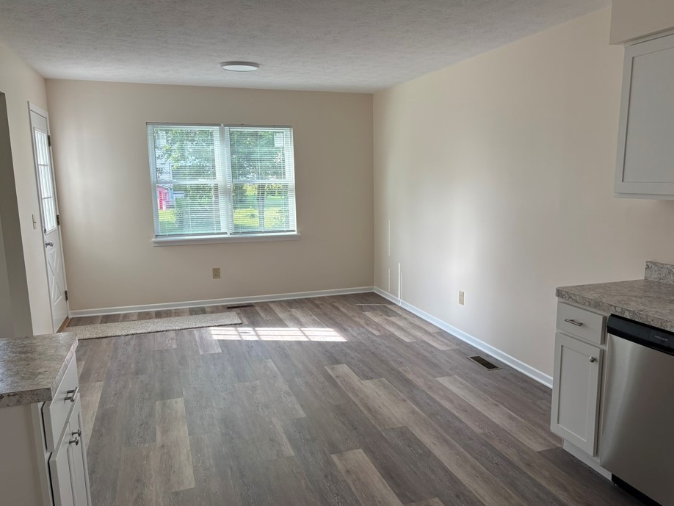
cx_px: 368
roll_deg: +0.7
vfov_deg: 48.2
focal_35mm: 29
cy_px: 273
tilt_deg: -10.8
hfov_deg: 61.5
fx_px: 565
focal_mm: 5.96
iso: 64
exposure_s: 1/179
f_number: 1.6
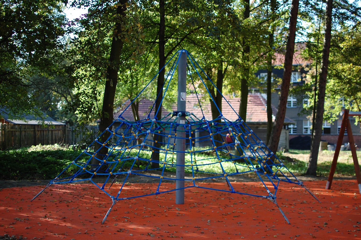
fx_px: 526
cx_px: 180
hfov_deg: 37.9
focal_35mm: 52
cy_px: 120
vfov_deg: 25.7
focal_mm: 35
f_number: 1.8
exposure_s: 1/800
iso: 200
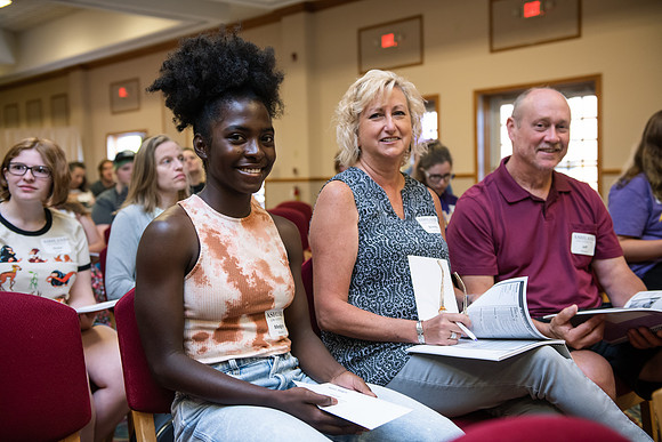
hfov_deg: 48.4
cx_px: 331
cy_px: 221
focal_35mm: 40
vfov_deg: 33.4
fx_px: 736
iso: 1250
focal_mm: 40
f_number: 3.5
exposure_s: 1/160
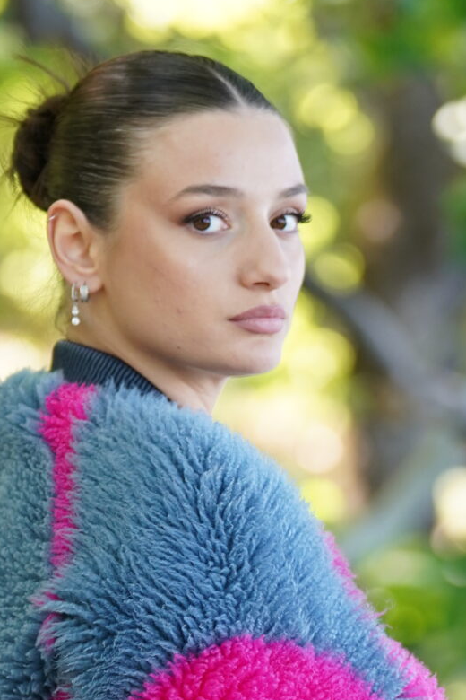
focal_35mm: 315
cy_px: 769
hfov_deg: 4.4
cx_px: 332
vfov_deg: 6.5
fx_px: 6116
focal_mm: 96
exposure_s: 1/320
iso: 640
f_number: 2.8
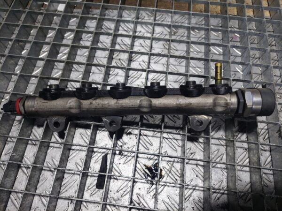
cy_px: 106
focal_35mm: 25
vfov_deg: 54.9
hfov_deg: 69.4
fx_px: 204
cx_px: 141
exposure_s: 1/50
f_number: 1.8
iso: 160
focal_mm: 5.23
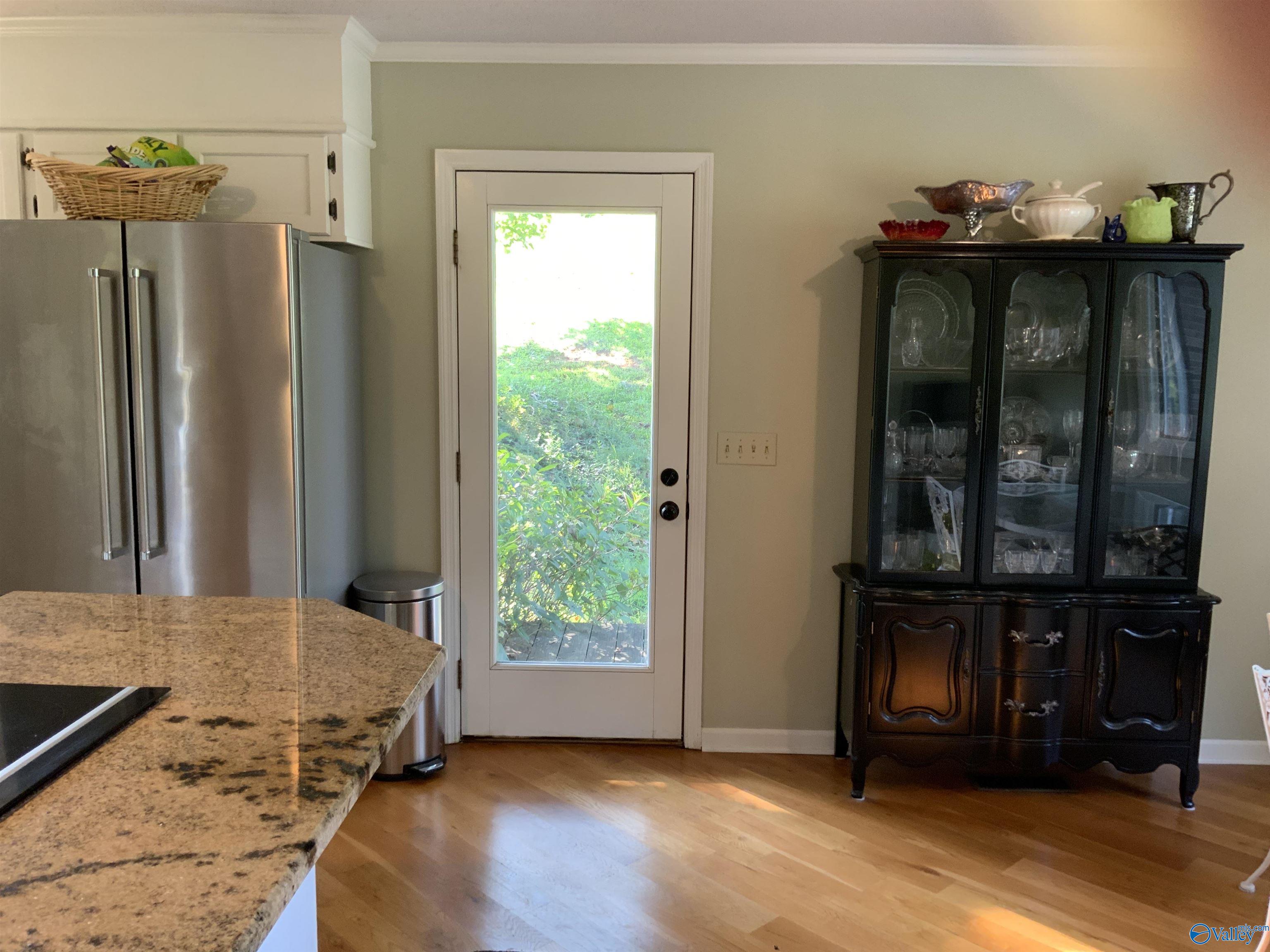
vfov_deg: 48.2
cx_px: 635
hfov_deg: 61.7
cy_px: 476
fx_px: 1064
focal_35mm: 29
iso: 125
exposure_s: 1/60
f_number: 1.8
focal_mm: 3
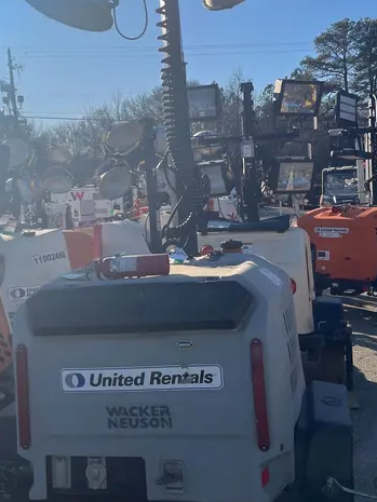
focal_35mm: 41
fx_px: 595
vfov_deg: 45.5
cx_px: 174
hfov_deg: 35.1
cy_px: 197
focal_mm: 5.1
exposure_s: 1/4854
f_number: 1.6
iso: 50
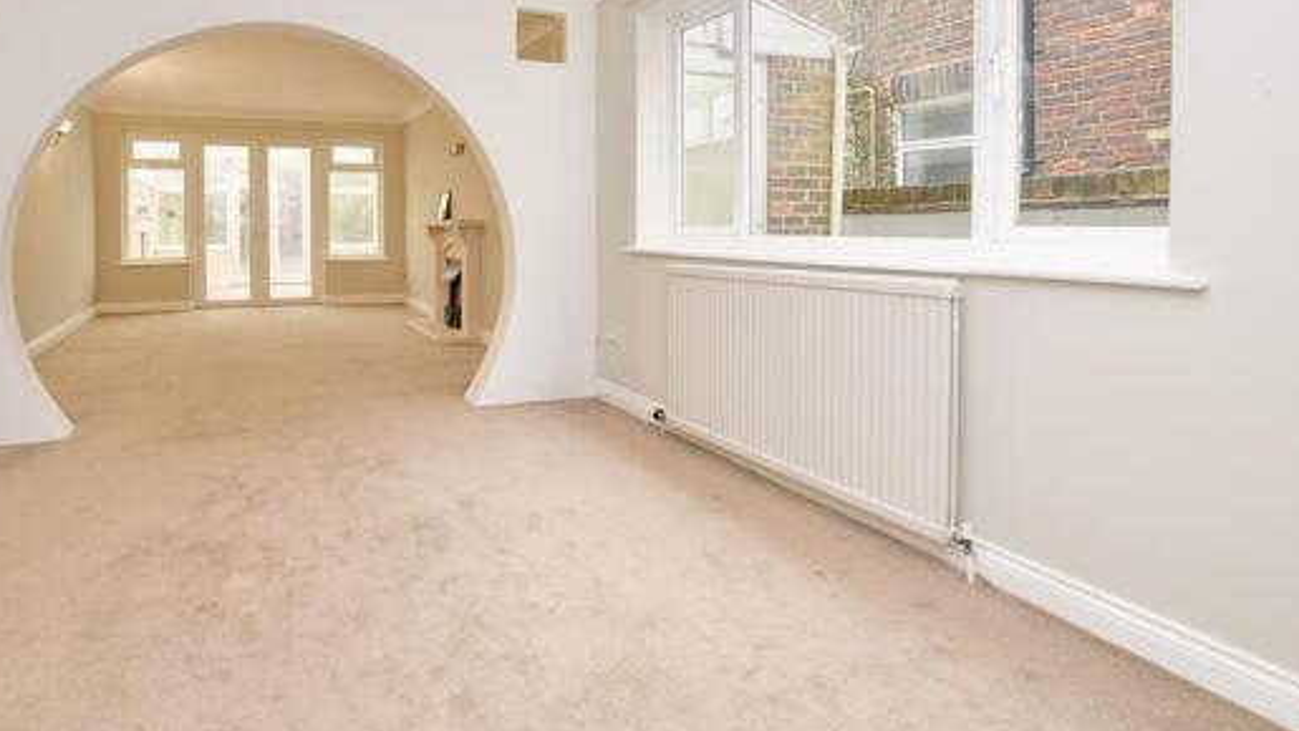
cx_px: 504
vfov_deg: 54.7
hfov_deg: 85.3
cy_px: 241
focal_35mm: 20
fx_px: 689
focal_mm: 10
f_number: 9
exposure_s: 1/30
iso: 400
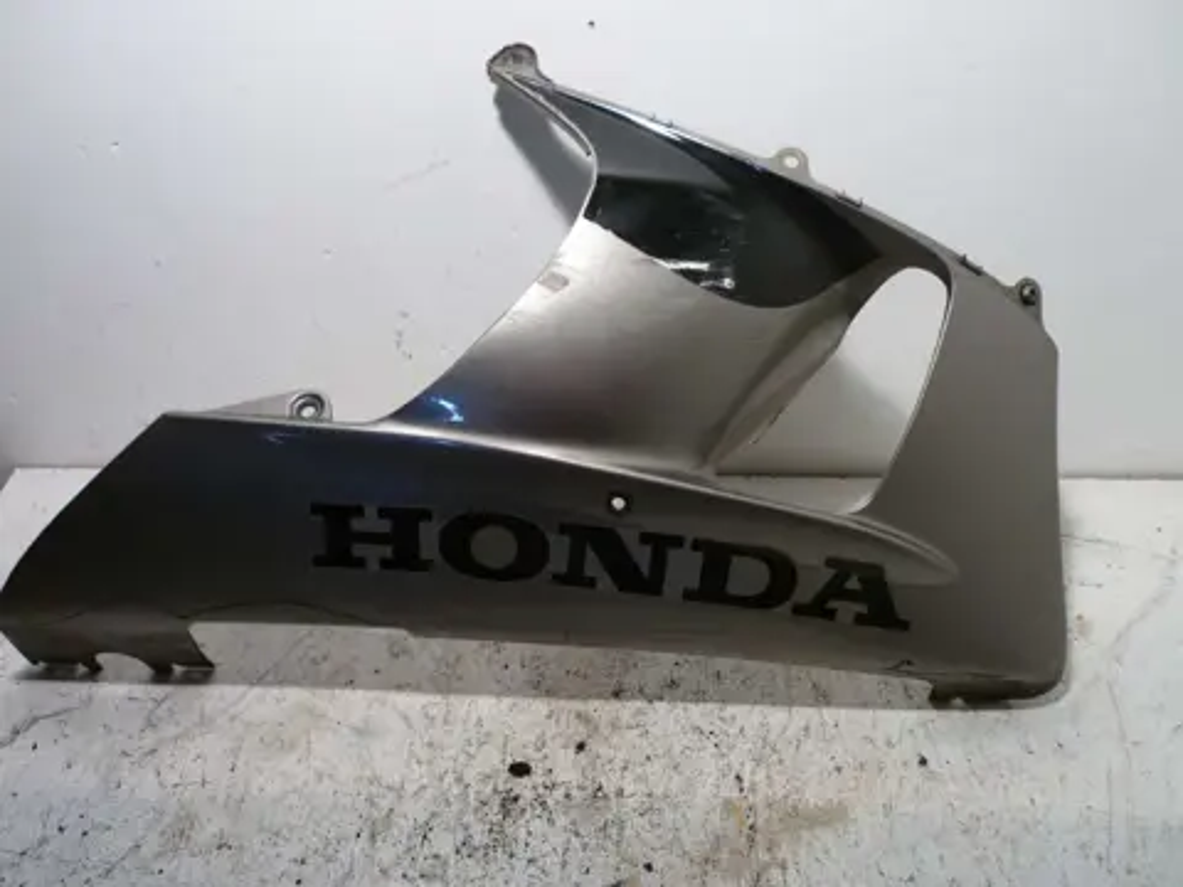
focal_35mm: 33
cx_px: 592
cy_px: 444
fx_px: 1128
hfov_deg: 55.4
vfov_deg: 42.9
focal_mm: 5.5
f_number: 2.8
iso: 100
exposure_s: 1/30
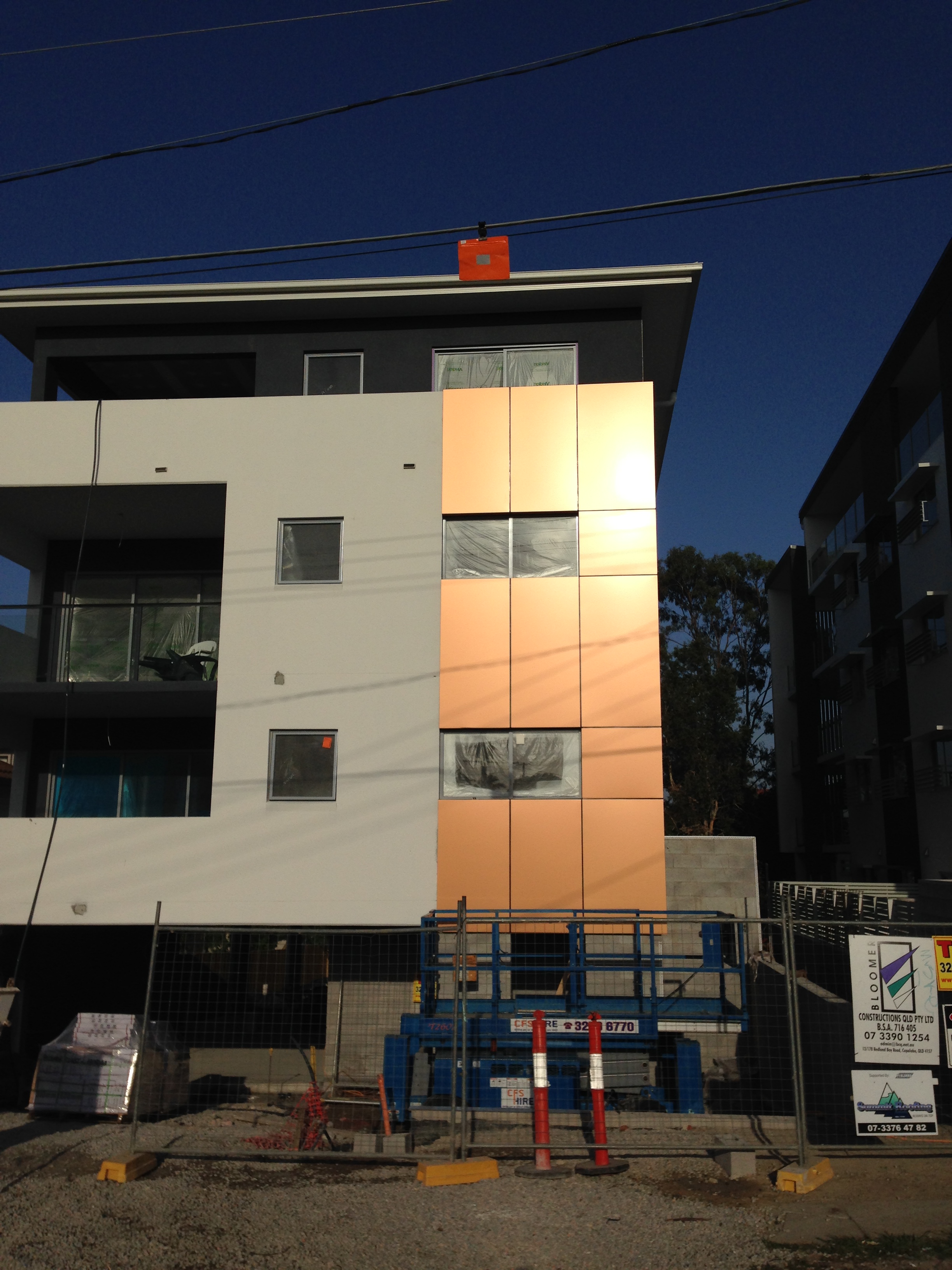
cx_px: 476
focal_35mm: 33
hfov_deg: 42.9
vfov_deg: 55.4
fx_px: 1210
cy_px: 635
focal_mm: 4.12
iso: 50
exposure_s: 1/7752
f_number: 2.4
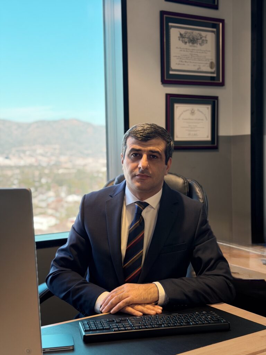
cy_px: 178
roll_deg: +1.3
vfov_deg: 39.7
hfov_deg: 30.3
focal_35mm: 48
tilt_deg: -2.4
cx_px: 133
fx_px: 492
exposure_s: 1/60
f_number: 1.78
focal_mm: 6.76
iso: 200
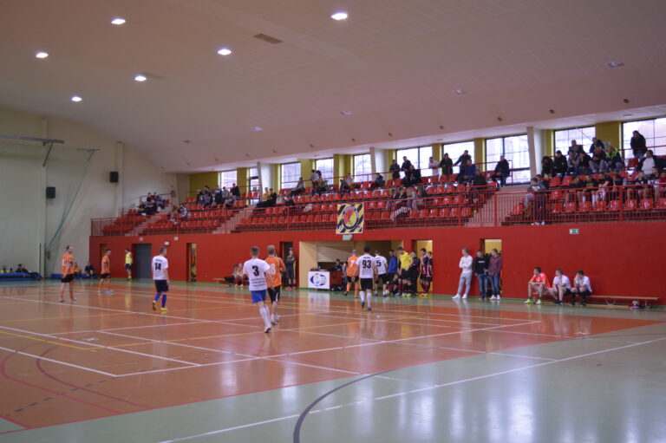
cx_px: 333
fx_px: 749
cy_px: 222
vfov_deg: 33.0
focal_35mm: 40
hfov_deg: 48.0
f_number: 4
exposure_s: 1/40
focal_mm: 27
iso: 450
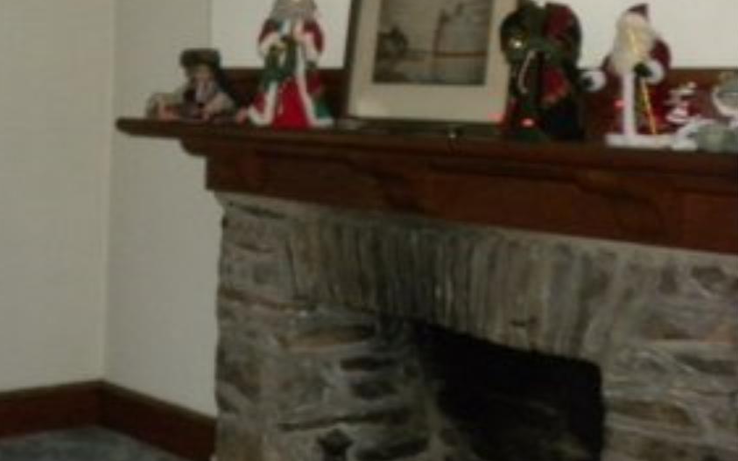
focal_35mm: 67
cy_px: 61
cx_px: 109
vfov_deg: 19.1
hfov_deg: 29.6
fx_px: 1348
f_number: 3.5
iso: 400
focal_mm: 6.6
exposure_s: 1/30
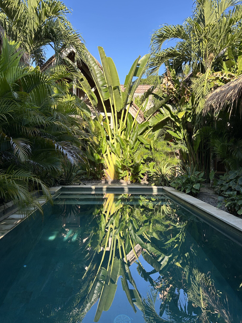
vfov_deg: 65.3
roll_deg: -0.7
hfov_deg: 51.4
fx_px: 252
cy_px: 160
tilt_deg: -1.3
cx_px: 118
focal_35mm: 27
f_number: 1.5
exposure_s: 1/982
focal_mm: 5.7
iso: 50
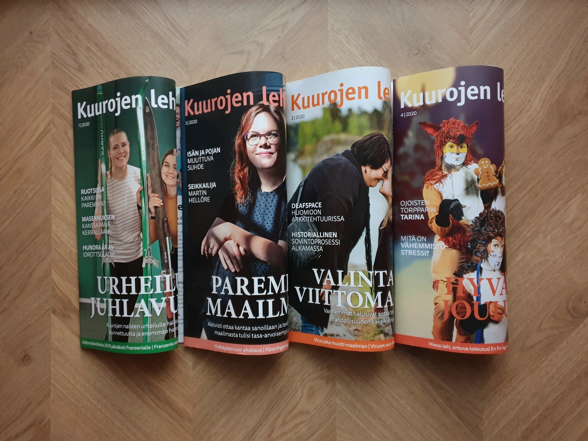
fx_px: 442
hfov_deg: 67.3
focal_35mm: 26
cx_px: 294
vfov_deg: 53.1
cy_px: 220
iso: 500
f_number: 1.5
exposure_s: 1/10
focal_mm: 4.3
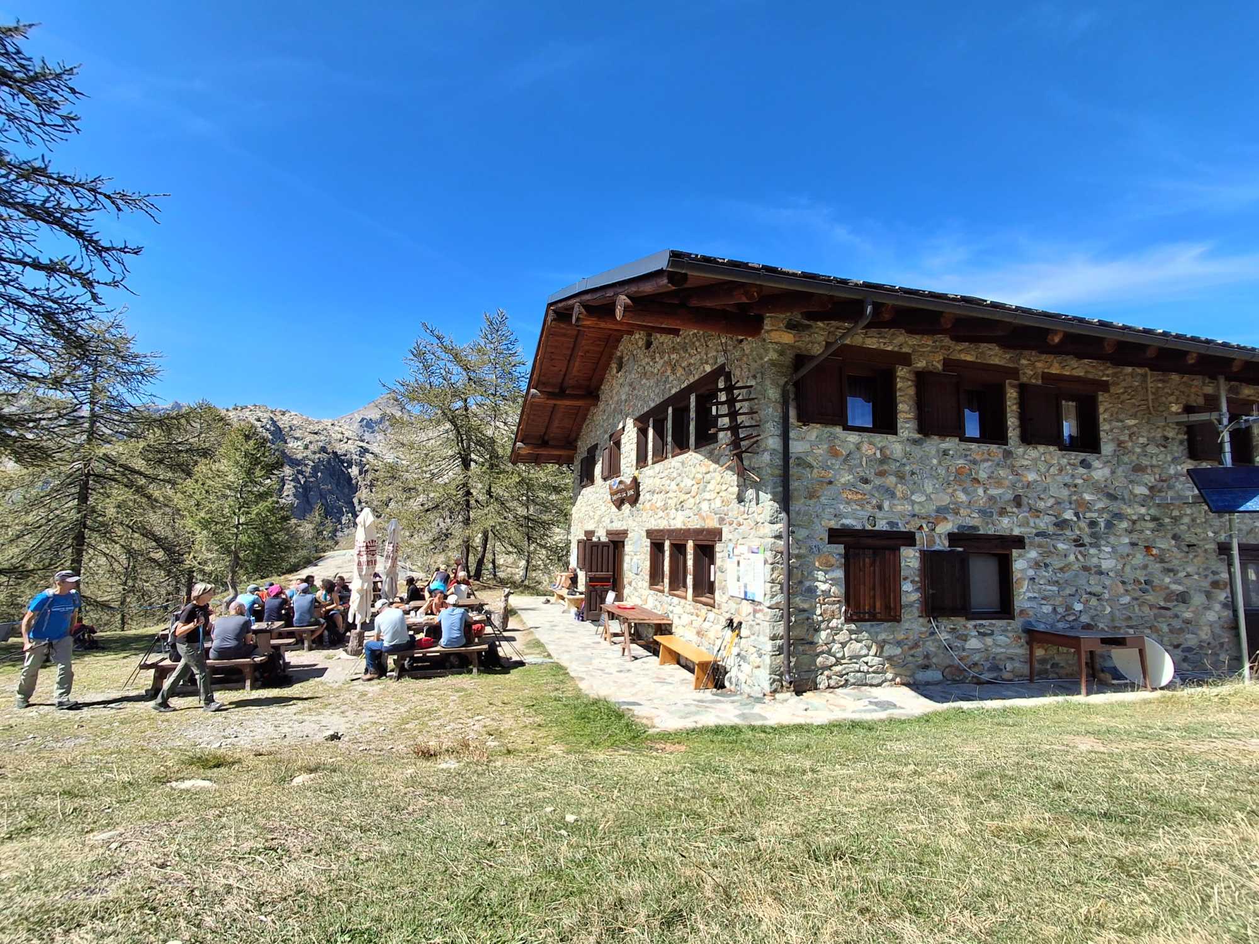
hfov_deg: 94.5
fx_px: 582
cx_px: 630
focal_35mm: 16
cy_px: 472
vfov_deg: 78.1
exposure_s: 1/625
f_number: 2.2
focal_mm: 1.64
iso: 40
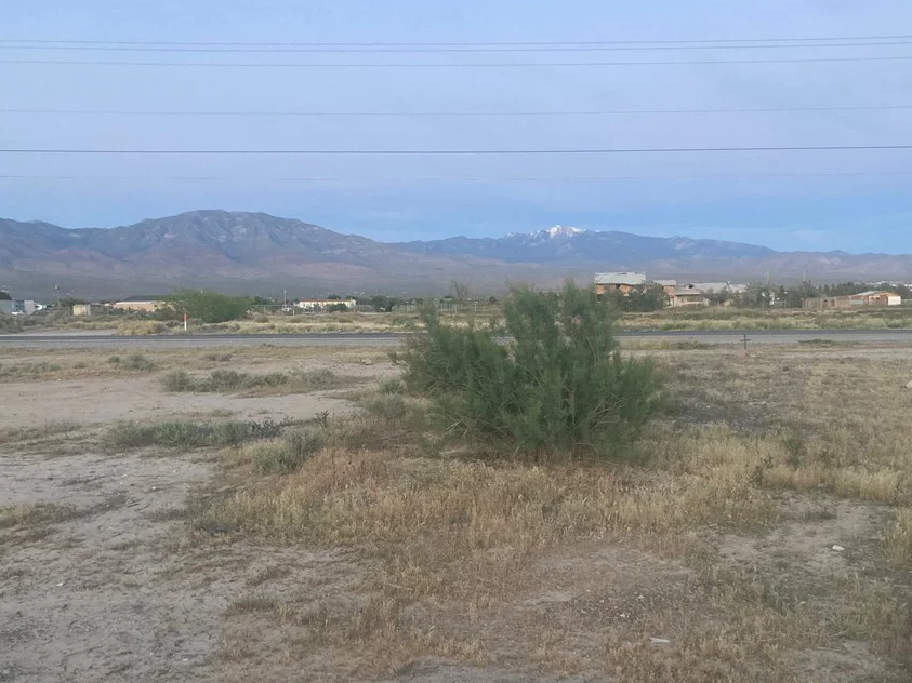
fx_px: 896
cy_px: 358
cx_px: 510
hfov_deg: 53.8
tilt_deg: -3.1
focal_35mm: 34
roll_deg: +0.4
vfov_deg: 41.8
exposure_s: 1/60
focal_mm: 3.99
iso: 200
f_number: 1.8
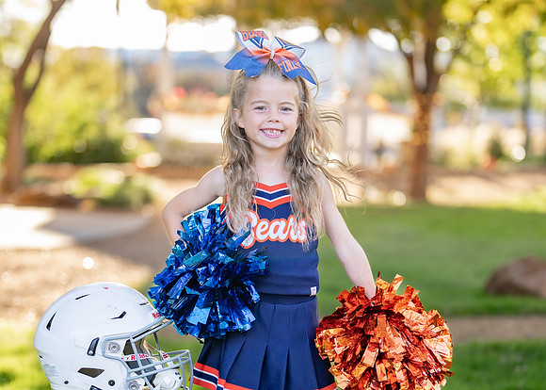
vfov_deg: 14.5
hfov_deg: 20.3
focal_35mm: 99
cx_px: 265
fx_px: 1527
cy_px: 280
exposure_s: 1/640
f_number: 1.2
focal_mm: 50
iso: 100
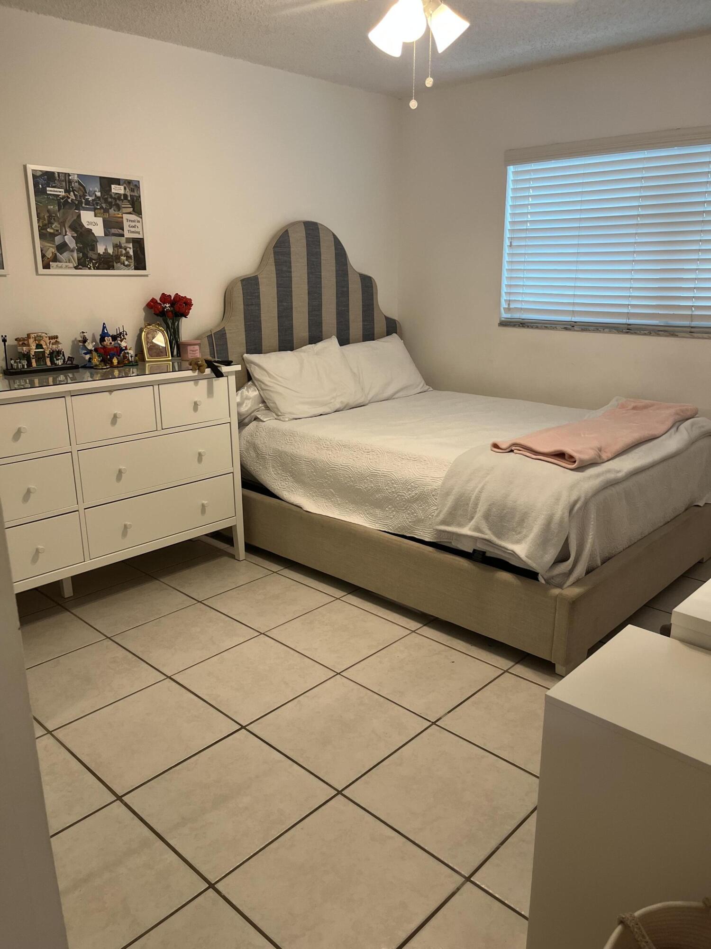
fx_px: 712
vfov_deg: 67.3
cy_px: 474
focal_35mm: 26
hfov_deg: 53.1
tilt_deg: -15.7
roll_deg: +1.2
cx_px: 356
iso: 125
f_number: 1.6
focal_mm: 5.1
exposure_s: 1/120
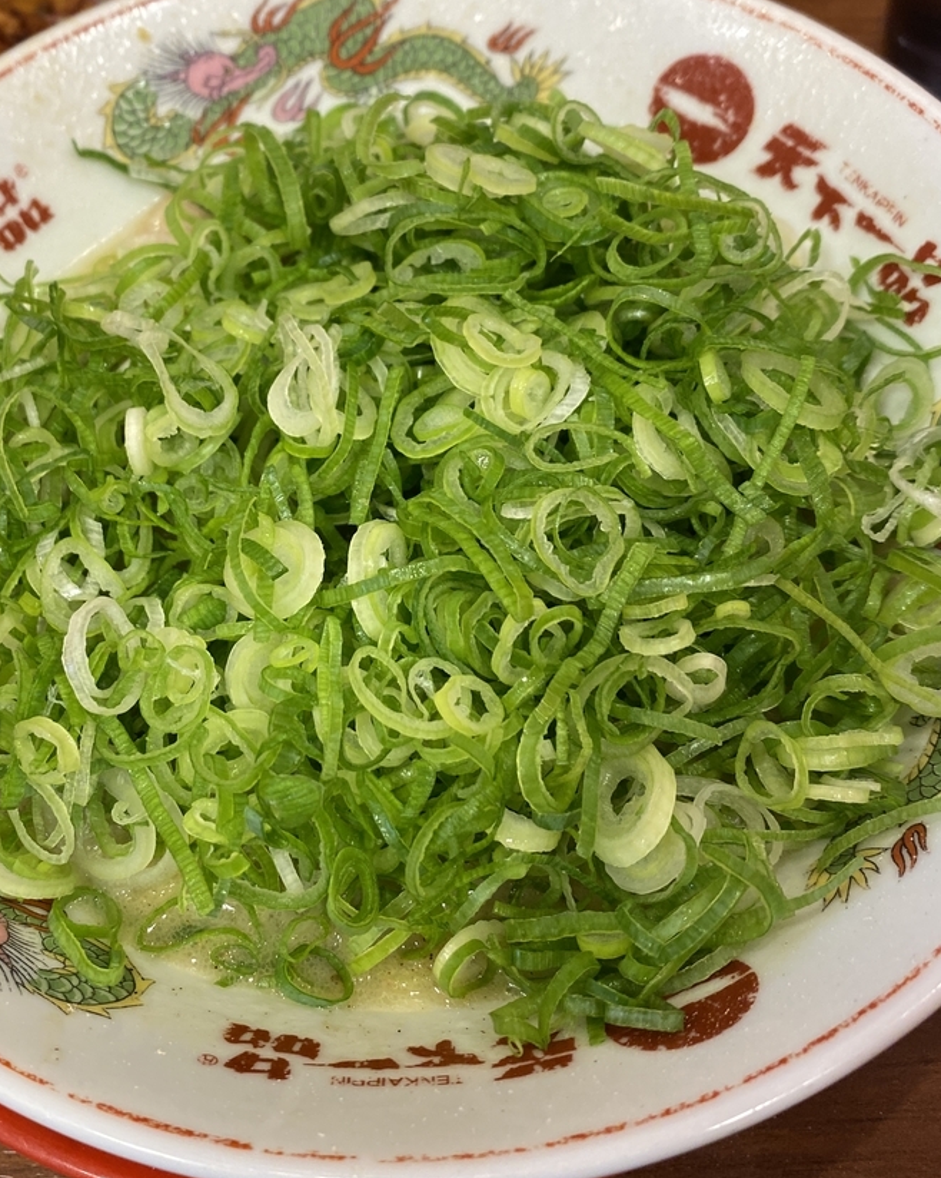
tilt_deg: -56.9
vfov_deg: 49.0
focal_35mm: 37
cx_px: 362
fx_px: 1289
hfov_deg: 39.9
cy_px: 512
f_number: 1.8
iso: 125
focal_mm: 4.25
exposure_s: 1/100
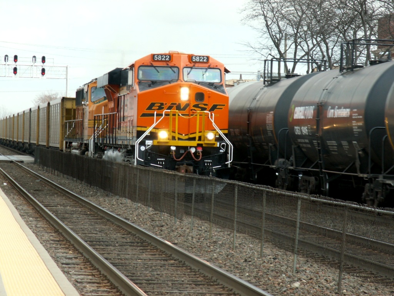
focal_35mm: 160
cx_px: 197
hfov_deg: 12.3
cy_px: 148
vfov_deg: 9.3
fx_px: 1821
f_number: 4.5
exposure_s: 1/200
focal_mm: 26.12
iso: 50
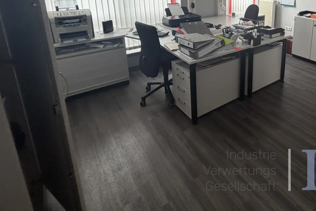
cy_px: 28
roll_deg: -1.7
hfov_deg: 66.3
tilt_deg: -12.7
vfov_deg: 47.1
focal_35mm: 25
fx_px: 219
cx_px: 243
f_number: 2.2
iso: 200
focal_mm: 2.22
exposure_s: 1/121
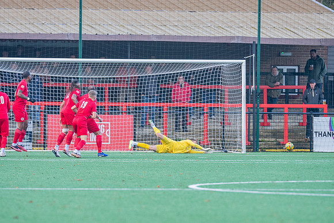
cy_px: 112
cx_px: 167
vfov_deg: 3.3
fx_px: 3825
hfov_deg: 5.0
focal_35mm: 412
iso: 2000
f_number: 4
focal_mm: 270
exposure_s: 1/1000
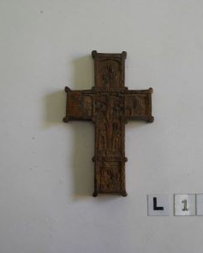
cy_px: 126
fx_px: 405
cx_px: 140
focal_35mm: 54
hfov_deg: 27.9
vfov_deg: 34.7
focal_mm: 6.72
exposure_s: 1/30
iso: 80
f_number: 3.1
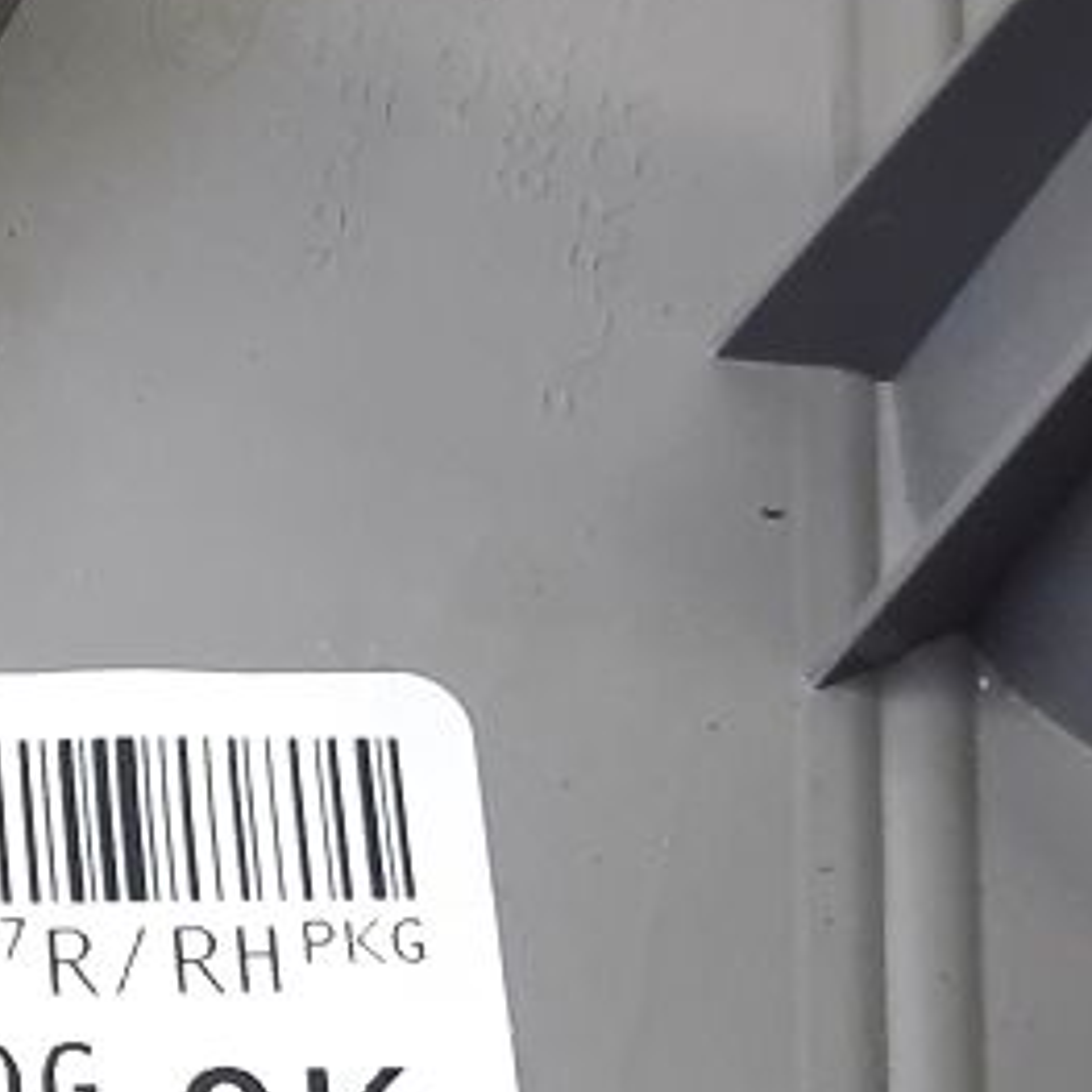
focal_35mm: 101
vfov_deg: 16.3
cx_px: -594
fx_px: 3605
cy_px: 1408
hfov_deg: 15.7
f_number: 2
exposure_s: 1/50
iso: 100
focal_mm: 4.6
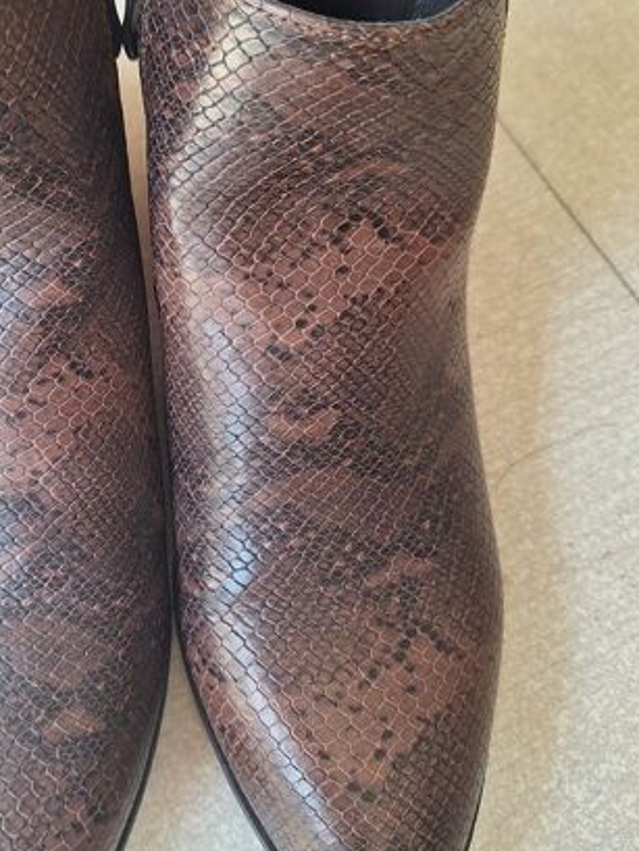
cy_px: 364
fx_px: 886
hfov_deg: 38.7
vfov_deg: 51.2
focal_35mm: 36
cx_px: 167
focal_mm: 5.54
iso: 64
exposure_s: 1/100
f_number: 1.8
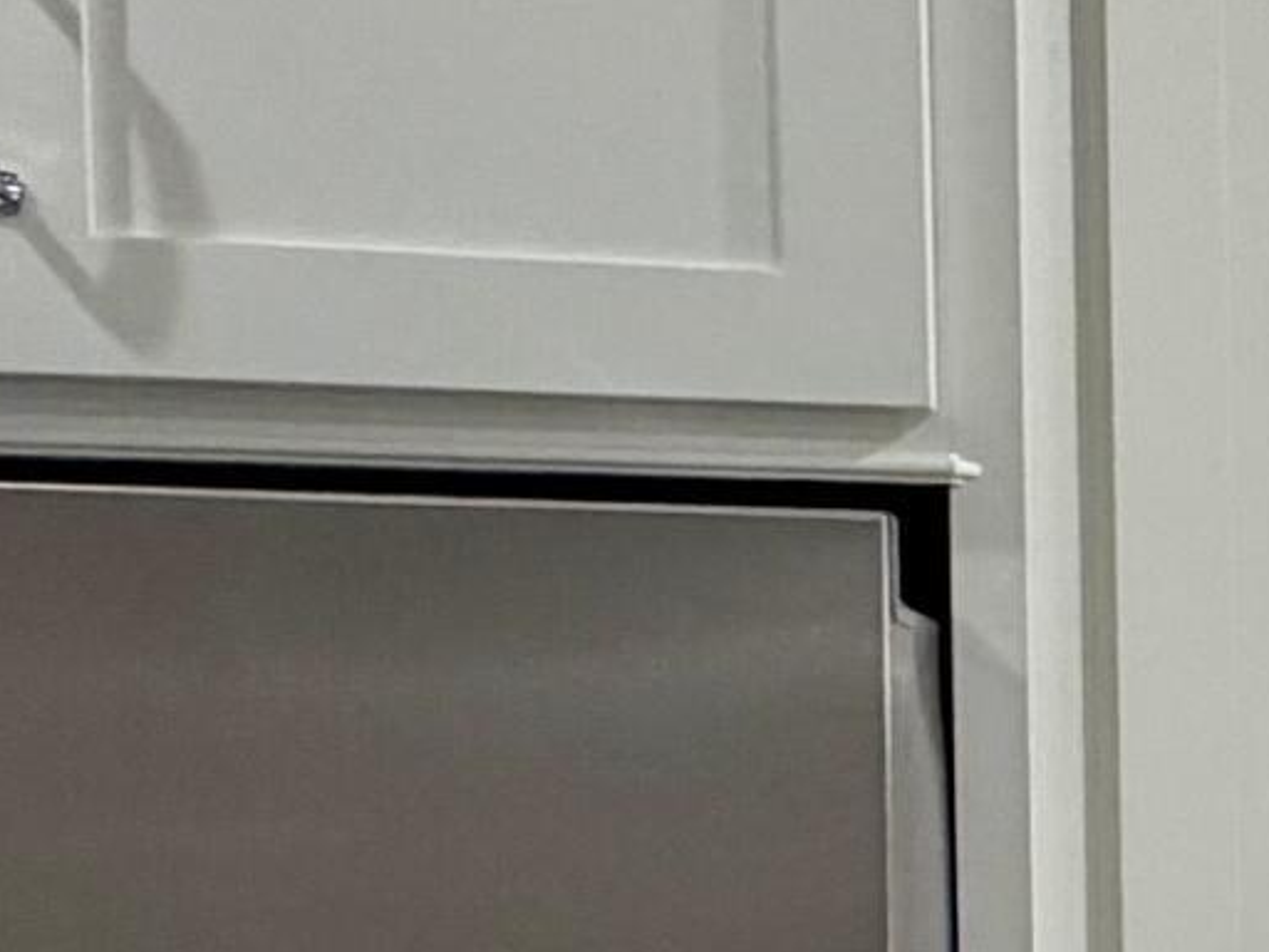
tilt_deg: -2.6
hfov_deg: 17.5
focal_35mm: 82
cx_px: 2506
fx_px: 3006
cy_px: 945
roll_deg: +0.3
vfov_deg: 17.6
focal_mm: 2.22
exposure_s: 1/120
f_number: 2.2
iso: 320
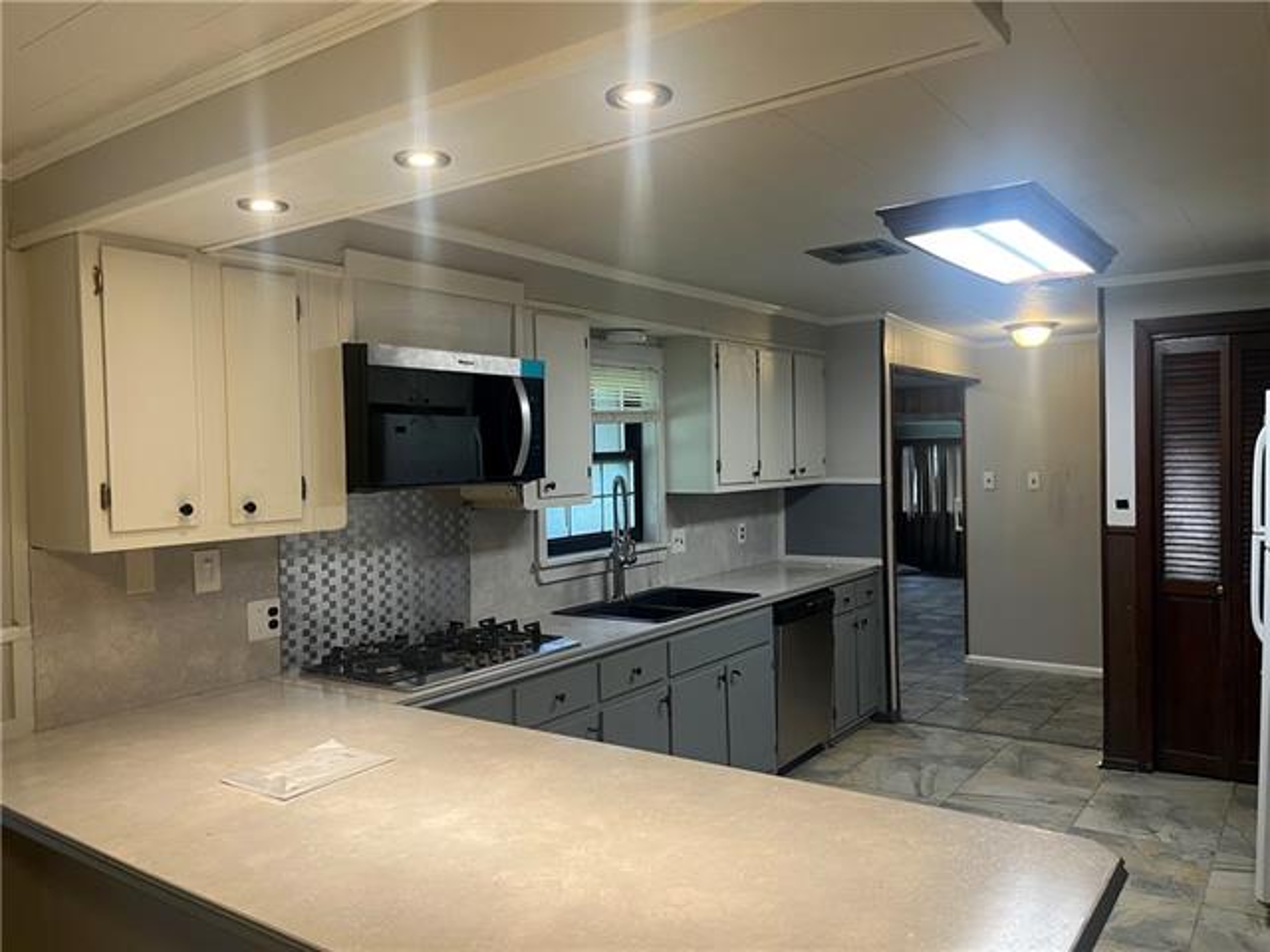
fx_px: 954
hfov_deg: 67.3
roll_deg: +1.7
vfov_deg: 53.1
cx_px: 635
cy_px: 476
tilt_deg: -1.7
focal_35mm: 26
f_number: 1.6
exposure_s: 1/60
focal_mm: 5.1
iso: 100
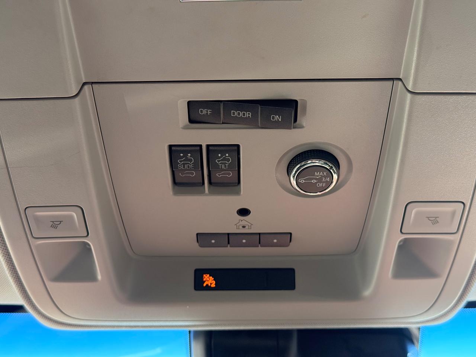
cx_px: 238
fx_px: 660
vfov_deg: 30.3
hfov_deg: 39.7
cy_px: 178
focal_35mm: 48
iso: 160
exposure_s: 1/210
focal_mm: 6.76
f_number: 1.78
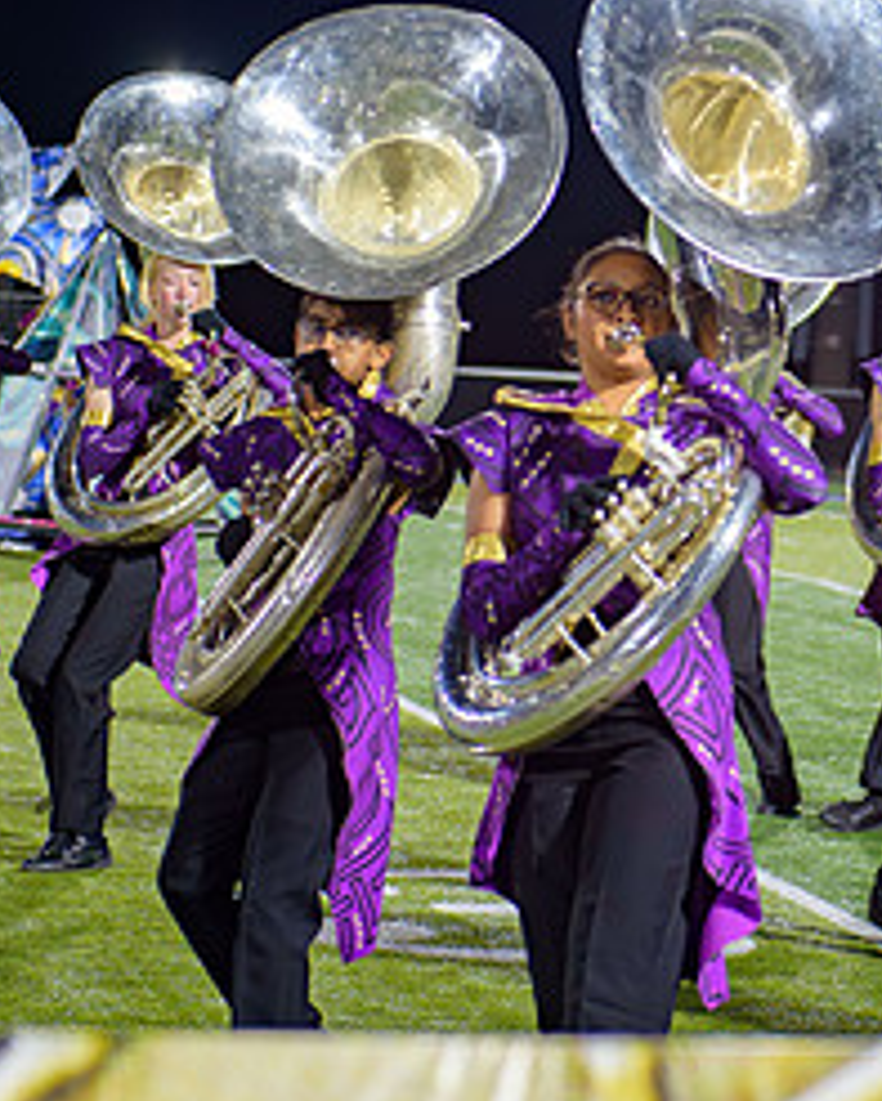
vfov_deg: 12.4
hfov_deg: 9.9
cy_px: 360
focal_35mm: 155
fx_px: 5054
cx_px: 922
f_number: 2.8
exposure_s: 1/400
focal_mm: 70
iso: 2200
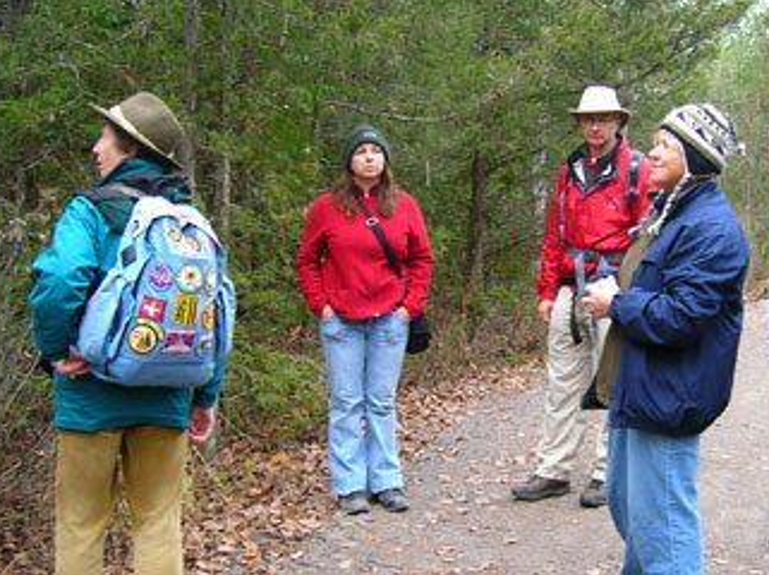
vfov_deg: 27.4
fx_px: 1176
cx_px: 529
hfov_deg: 35.7
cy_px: 333
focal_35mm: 53
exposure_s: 1/34.7
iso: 50
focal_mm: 5.7
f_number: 2.9
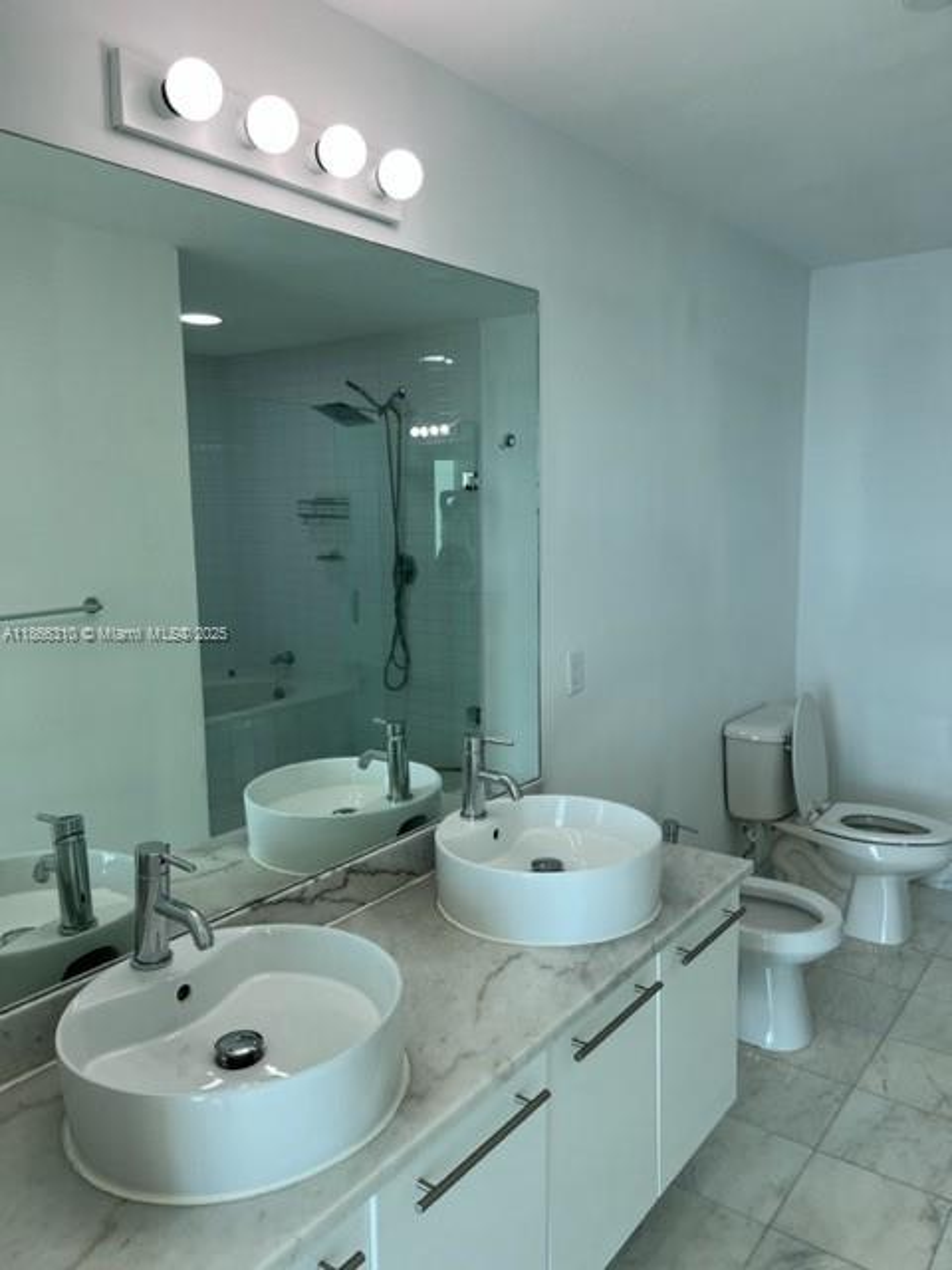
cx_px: 476
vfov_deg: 67.3
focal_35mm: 26
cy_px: 635
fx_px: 953
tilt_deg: -6.6
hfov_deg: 53.1
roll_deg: +1.4
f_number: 1.5
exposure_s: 1/347
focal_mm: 5.7
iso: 50
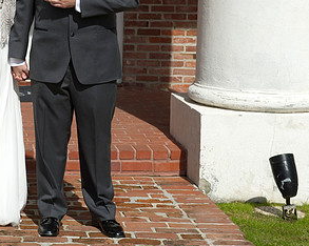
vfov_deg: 11.8
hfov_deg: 14.6
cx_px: 23
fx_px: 1188
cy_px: 60
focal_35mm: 130
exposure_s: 1/250
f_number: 11
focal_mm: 70
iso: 100
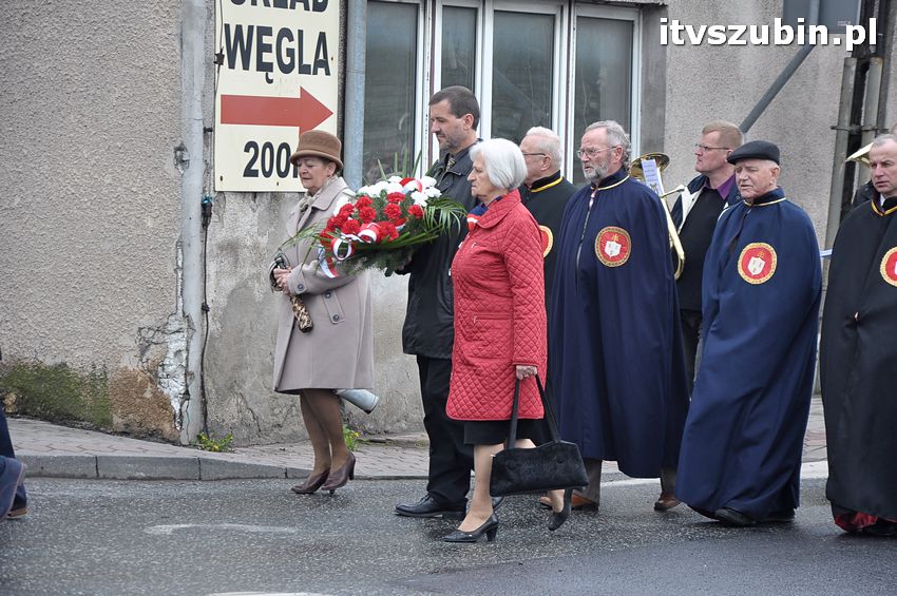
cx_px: 448
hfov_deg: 13.1
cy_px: 298
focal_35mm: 158
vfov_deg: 8.7
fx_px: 3921
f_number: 5.6
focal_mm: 105
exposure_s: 1/400
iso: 320
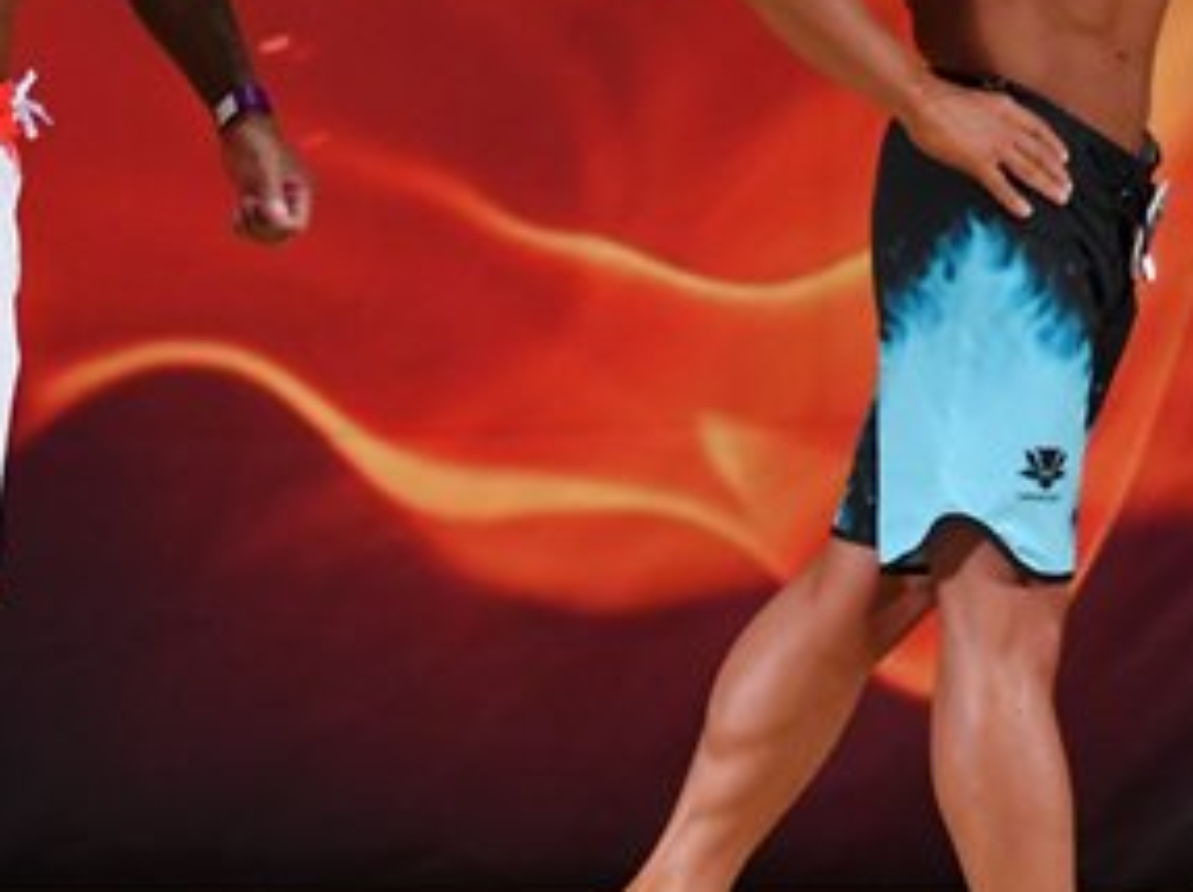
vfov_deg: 2.4
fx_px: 21556
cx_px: -65
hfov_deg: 3.2
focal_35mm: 626
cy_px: 217
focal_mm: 160
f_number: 5.6
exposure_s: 1/400
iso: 3200
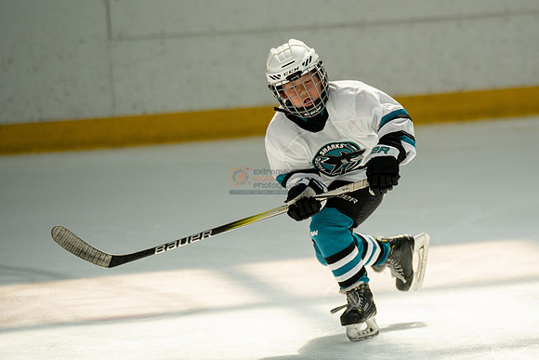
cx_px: 391
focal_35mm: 339
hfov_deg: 6.1
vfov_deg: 4.1
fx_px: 5079
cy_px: 231
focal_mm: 234
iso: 1600
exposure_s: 1/5000
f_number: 3.2
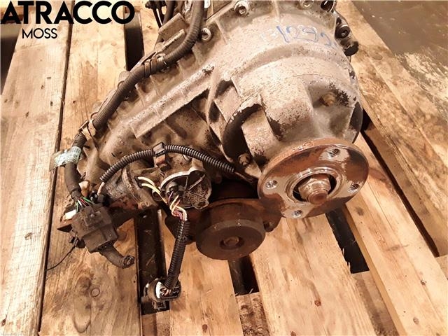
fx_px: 362
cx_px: 224
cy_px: 168
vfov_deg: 49.7
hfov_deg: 63.4
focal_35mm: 28
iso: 250
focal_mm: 2.91
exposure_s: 1/25
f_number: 1.9
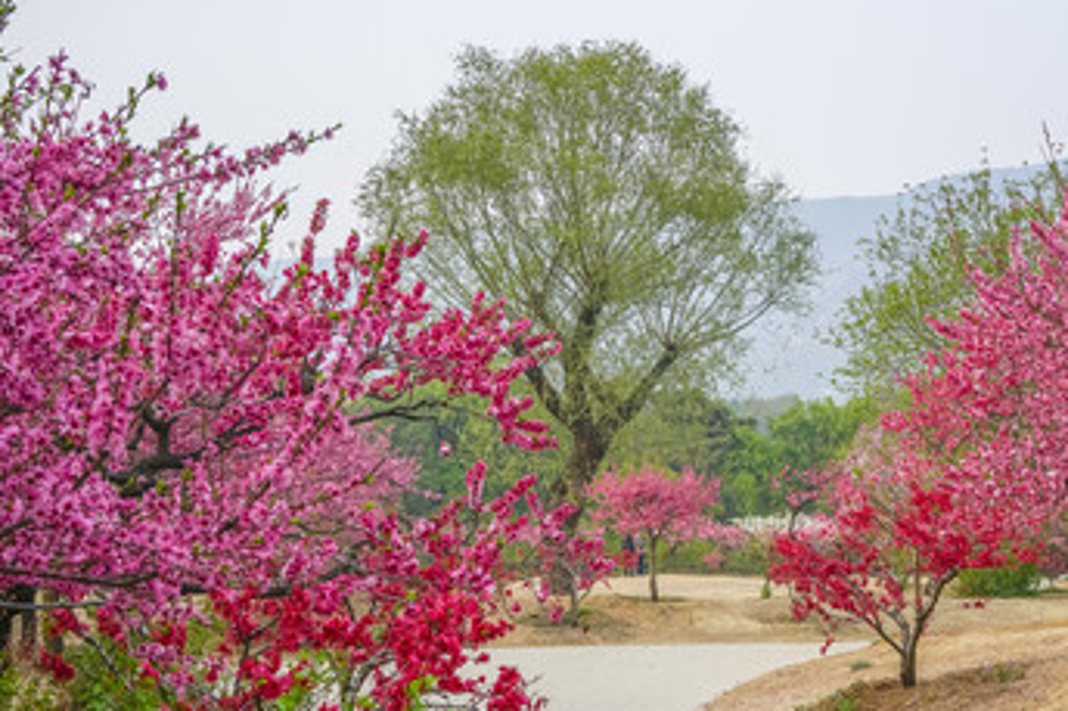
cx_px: 742
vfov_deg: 24.4
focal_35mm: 55
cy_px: 494
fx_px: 1631
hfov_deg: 35.8
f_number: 8
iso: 200
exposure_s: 1/200
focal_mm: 35
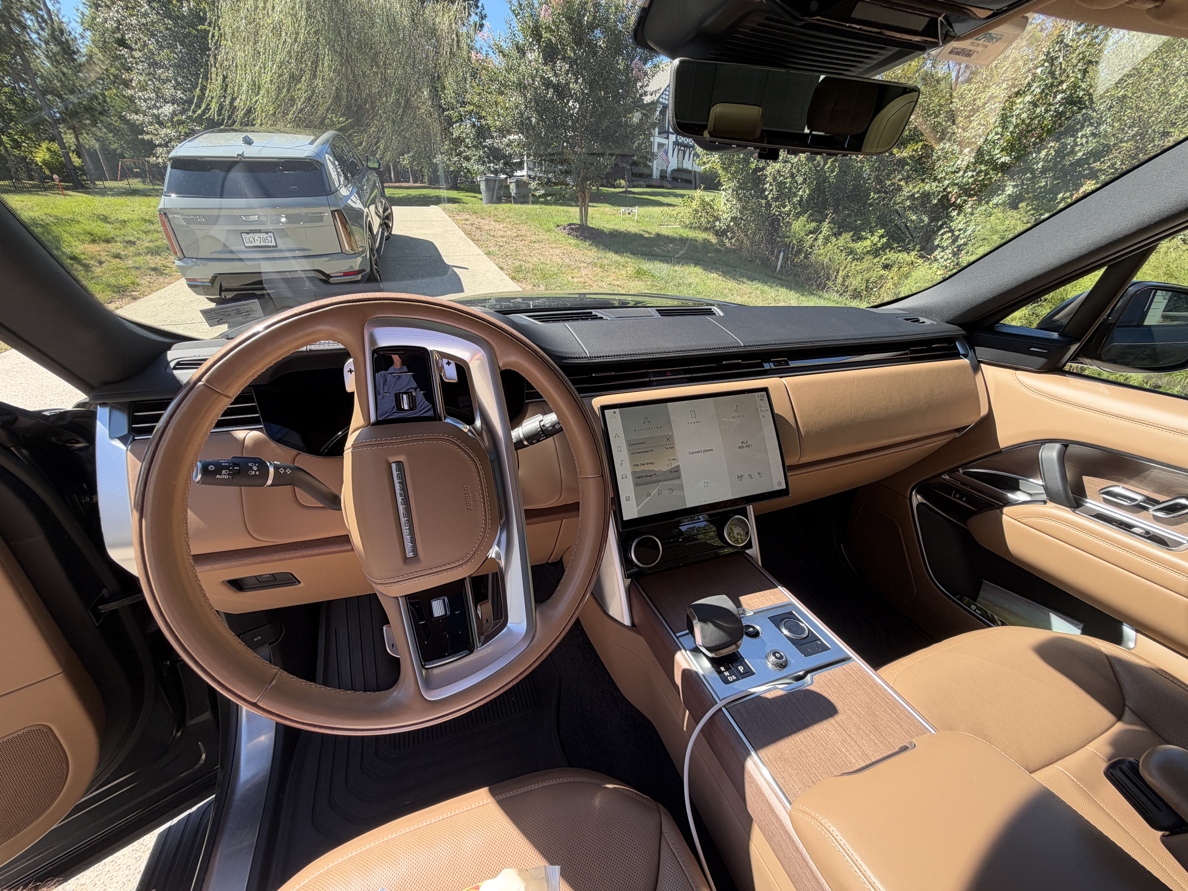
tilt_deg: -21.3
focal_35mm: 14
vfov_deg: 85.7
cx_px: 594
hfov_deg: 102.1
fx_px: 480
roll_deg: +0.4
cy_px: 446
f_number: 2.2
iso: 32
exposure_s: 1/150
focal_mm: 2.22
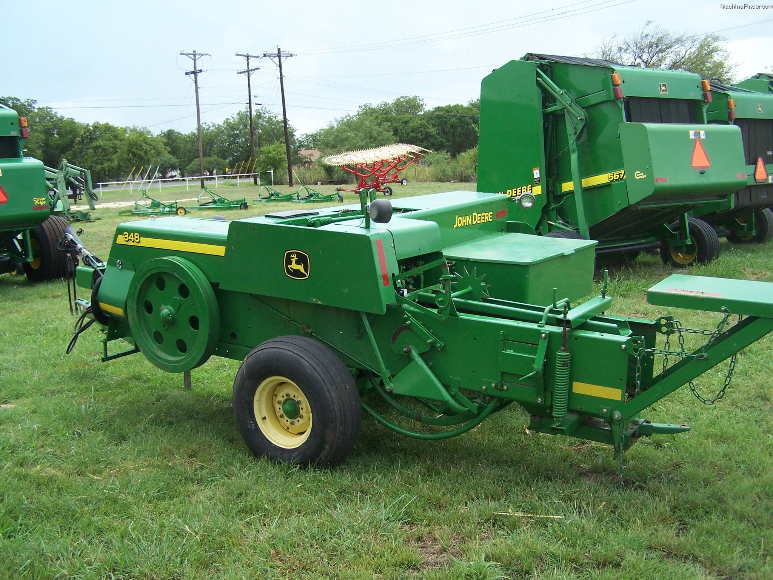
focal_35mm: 38
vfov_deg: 37.7
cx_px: 386
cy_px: 290
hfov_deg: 49.0
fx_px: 849
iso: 80
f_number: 2.8
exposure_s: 1/500
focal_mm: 6.3
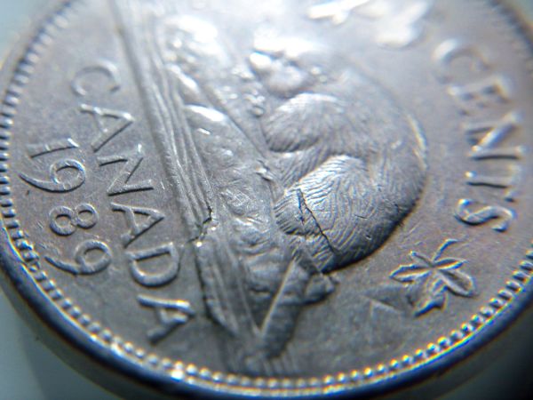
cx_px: 266
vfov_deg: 18.7
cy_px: 200
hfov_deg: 24.7
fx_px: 1216
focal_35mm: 79
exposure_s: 1/50
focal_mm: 14
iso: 80
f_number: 3.6
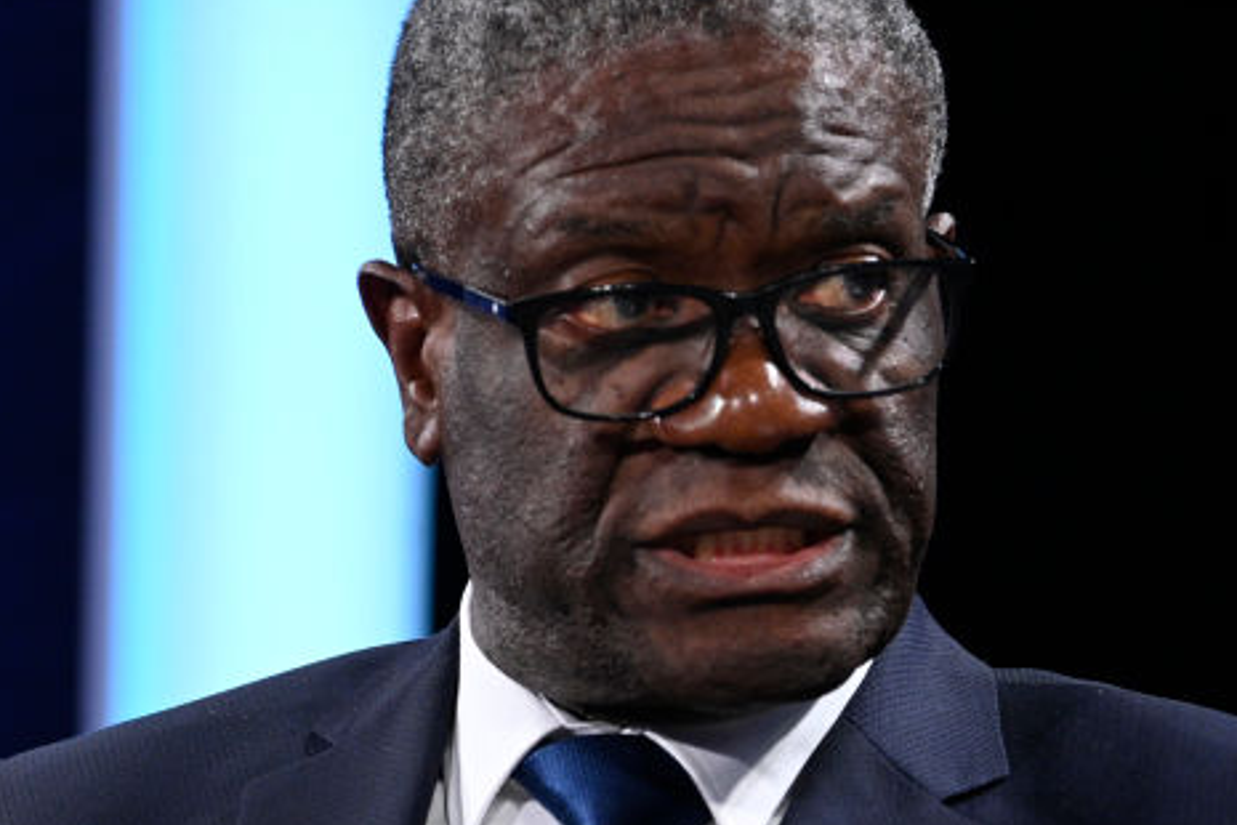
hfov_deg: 3.7
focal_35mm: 550
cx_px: 673
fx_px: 18897
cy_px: 467
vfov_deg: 2.5
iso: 2500
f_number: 5.6
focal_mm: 250
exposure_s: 1/160
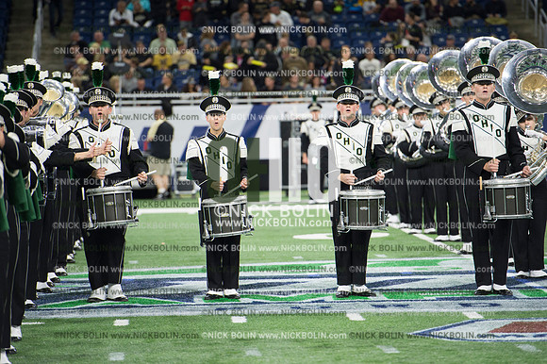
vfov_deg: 6.9
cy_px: 182
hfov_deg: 10.3
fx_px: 3037
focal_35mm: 200
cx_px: 274
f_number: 3.5
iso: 2500
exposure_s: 1/1000
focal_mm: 200
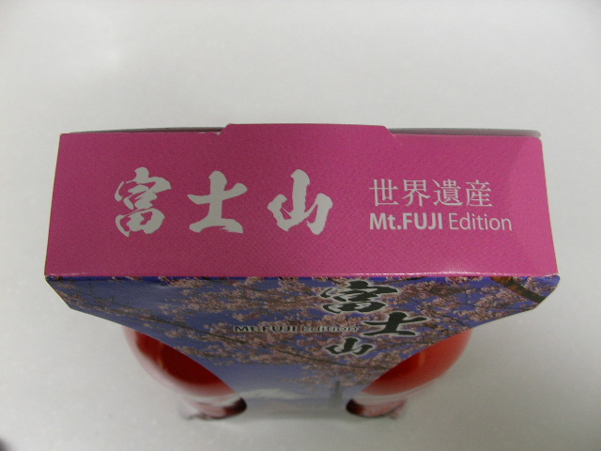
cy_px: 226
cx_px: 300
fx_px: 660
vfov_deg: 37.7
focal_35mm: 38
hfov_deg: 49.0
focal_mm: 5.8
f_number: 3.5
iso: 100
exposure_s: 1/7.8
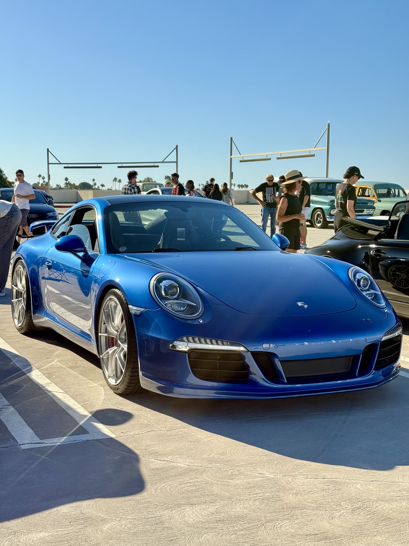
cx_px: 204
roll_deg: -0.8
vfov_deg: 39.7
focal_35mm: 48
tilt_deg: -6.0
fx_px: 756
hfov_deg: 30.3
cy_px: 273
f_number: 1.78
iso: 100
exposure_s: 1/987
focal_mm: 6.76
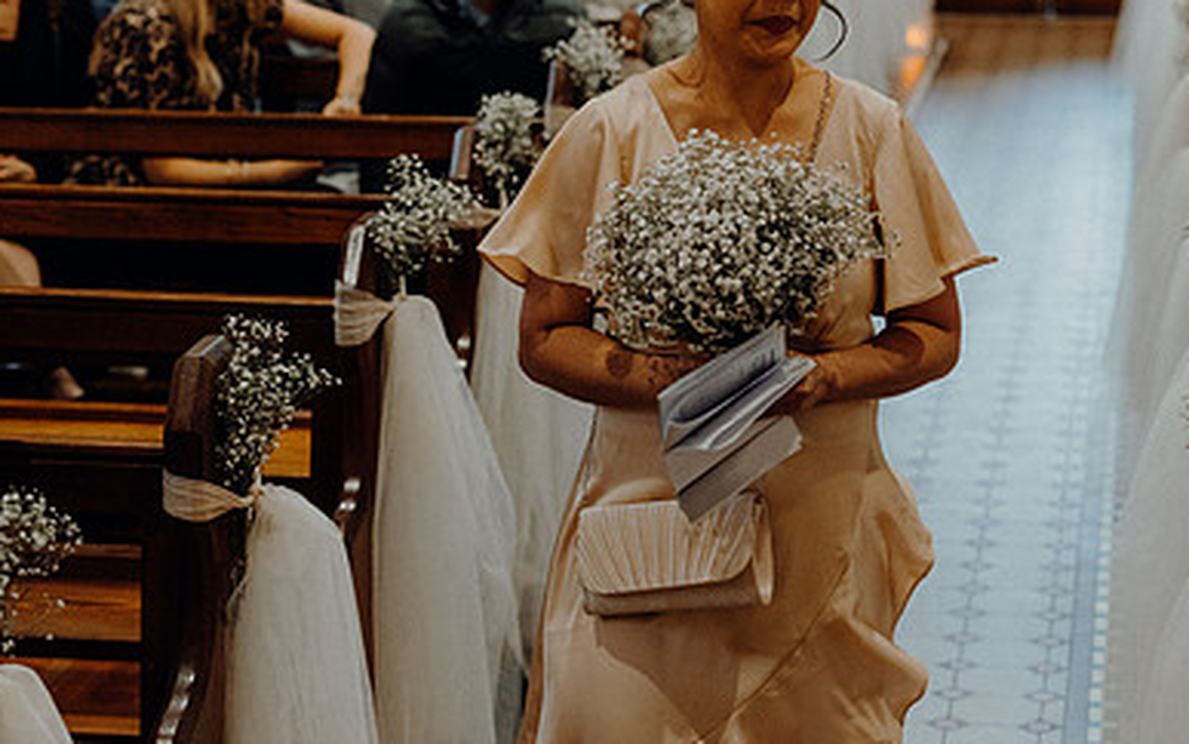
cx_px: 725
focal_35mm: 104
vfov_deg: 12.6
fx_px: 3371
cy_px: 257
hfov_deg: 20.0
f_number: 3.5
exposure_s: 1/160
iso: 3200
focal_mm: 68
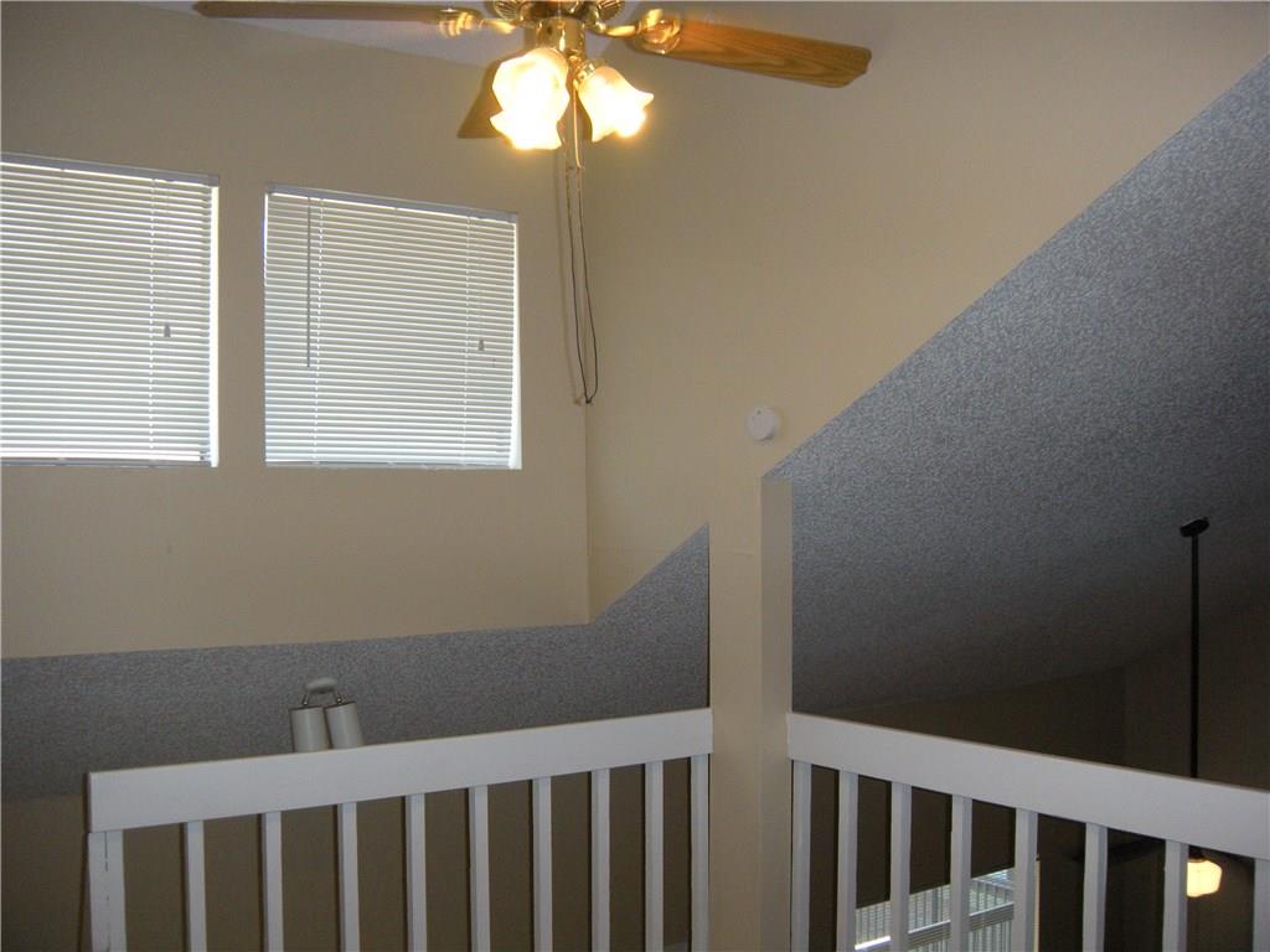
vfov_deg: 40.7
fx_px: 1284
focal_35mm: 35
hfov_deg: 52.6
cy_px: 476
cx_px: 635
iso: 200
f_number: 3.8
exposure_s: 1/61.4
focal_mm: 5.9
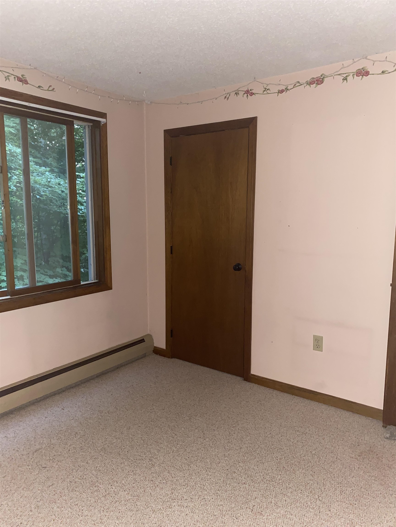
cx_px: 198
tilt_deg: -7.6
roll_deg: +0.1
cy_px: 264
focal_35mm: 26
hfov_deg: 53.1
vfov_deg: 67.3
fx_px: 397
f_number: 1.8
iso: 160
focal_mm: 4.25
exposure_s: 1/4
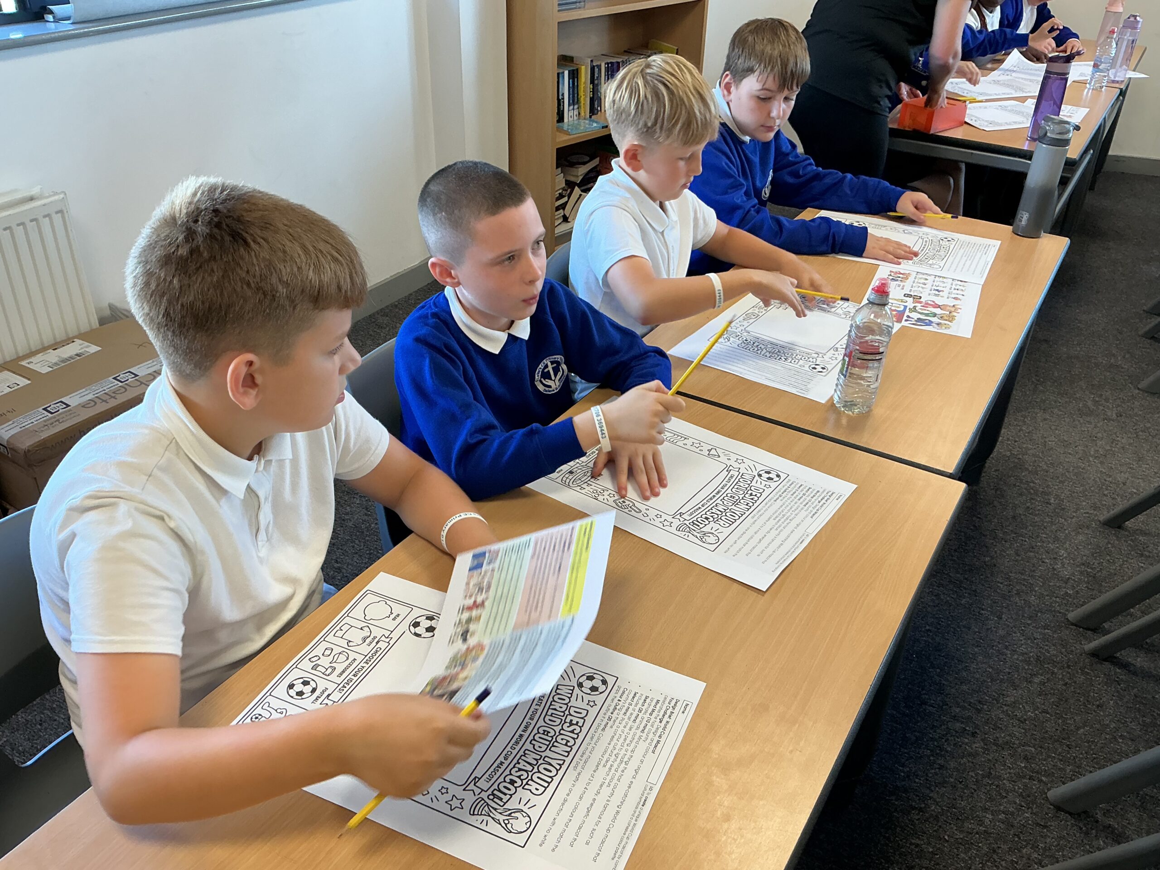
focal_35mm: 29
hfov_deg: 61.7
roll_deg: -1.6
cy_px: 435
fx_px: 972
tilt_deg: -32.5
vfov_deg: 48.2
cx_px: 580
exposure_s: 1/60
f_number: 1.8
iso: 64
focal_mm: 3
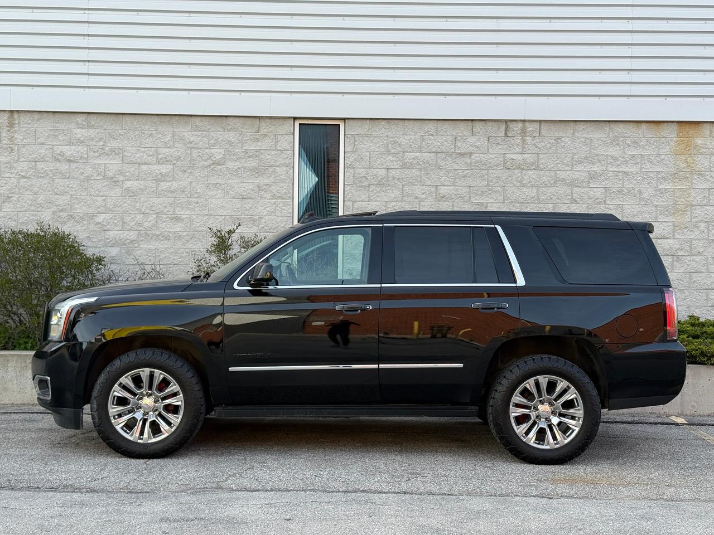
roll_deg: -0.9
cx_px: 357
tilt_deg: -0.3
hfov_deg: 39.7
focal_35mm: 48
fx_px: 990
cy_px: 268
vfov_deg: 30.3
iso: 64
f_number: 1.78
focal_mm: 6.76
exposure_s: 1/769
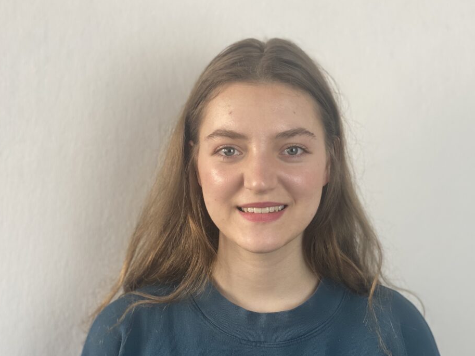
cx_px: 276
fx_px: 850
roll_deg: -1.6
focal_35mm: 62
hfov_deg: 31.2
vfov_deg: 23.6
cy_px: 203
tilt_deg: -1.9
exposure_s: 1/100
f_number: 2
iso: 64
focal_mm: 6
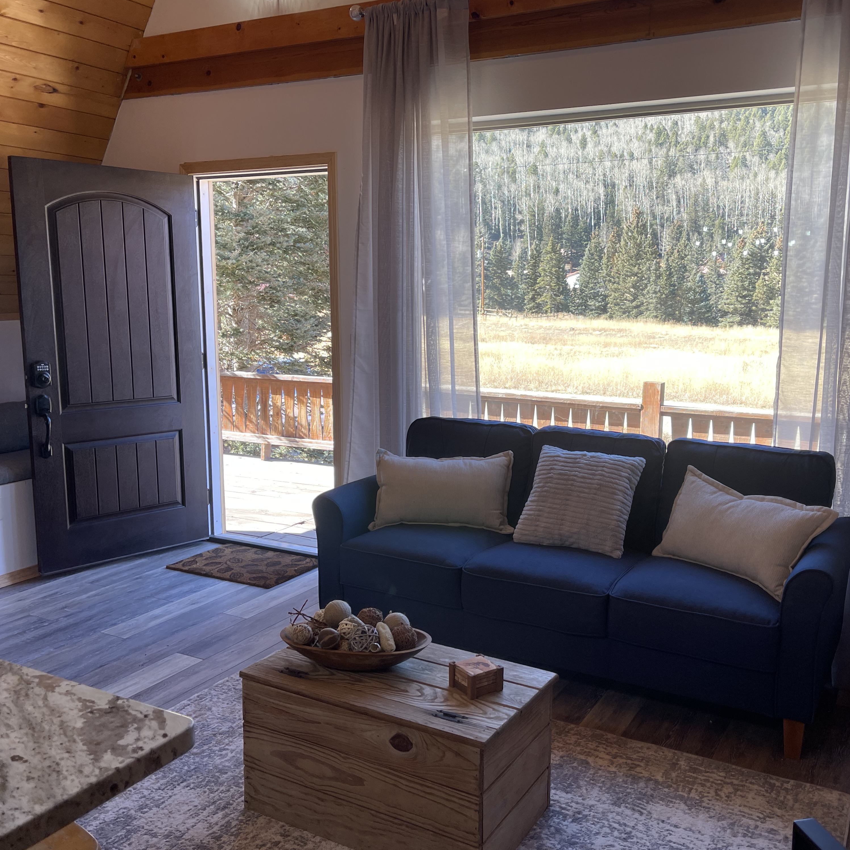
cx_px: 473
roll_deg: -0.1
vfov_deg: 52.5
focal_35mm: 31
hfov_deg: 52.4
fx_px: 861
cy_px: 424
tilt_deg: -10.1
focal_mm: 5.1
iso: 32
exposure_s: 1/120
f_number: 1.6
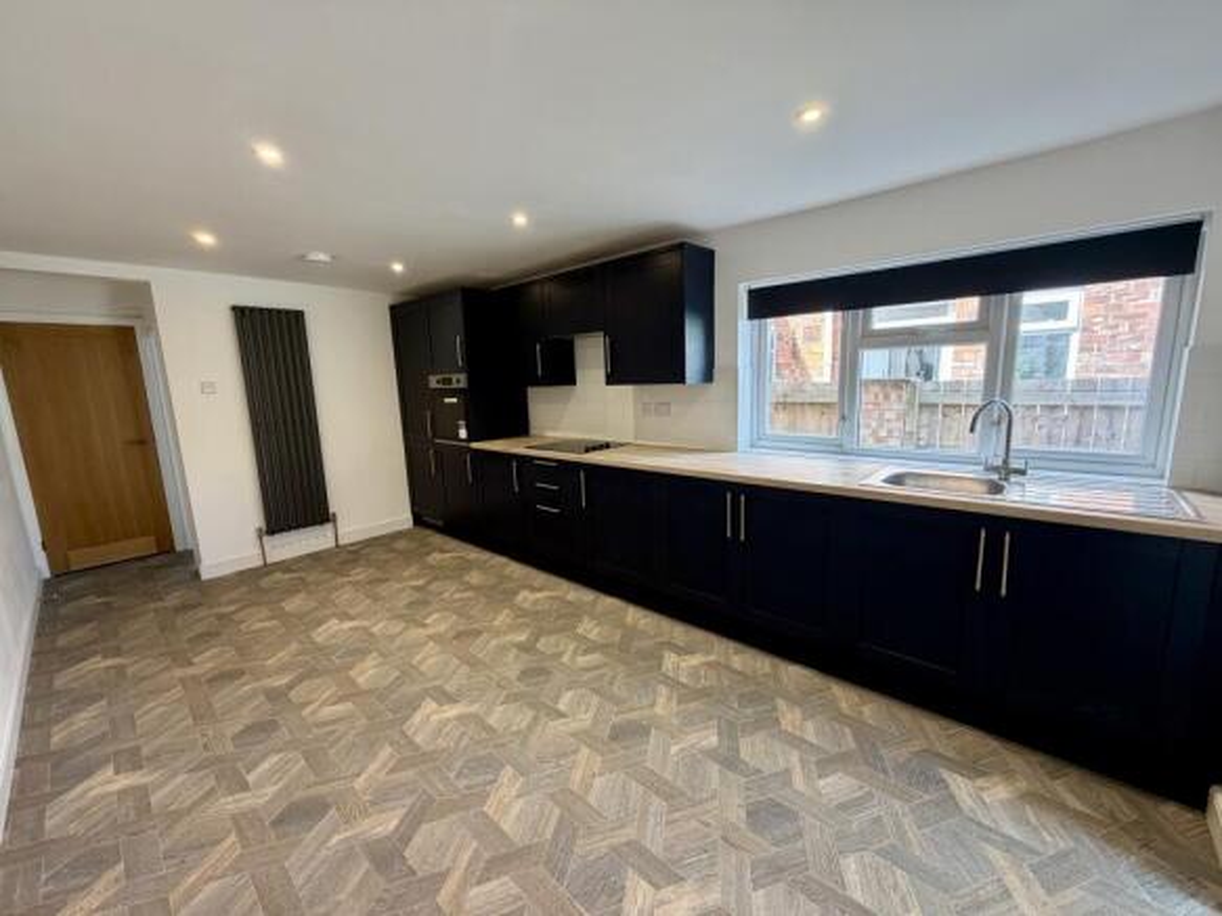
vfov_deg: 85.7
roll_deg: +2.1
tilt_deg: -10.1
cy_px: 458
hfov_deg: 102.1
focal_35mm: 14
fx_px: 494
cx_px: 611
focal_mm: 2.22
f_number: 2.2
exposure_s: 1/100
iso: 160
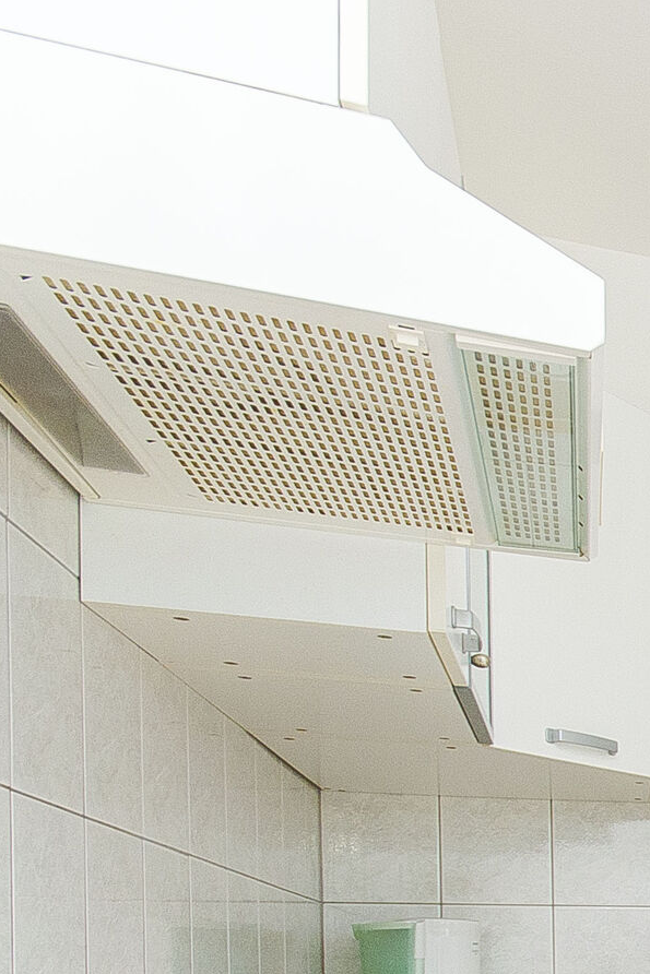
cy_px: 993
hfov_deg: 19.5
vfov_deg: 37.1
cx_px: 1229
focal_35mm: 47
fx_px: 1272
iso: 400
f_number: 8
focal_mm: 10
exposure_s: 1/160
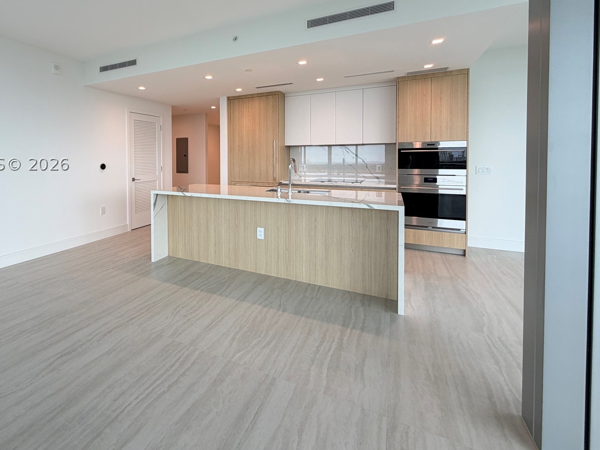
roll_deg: +0.2
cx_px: 217
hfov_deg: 85.6
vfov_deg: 70.2
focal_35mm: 18
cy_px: 164
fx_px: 312
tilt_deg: -1.5
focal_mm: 2.22
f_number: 2.2
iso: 50
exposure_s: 1/121
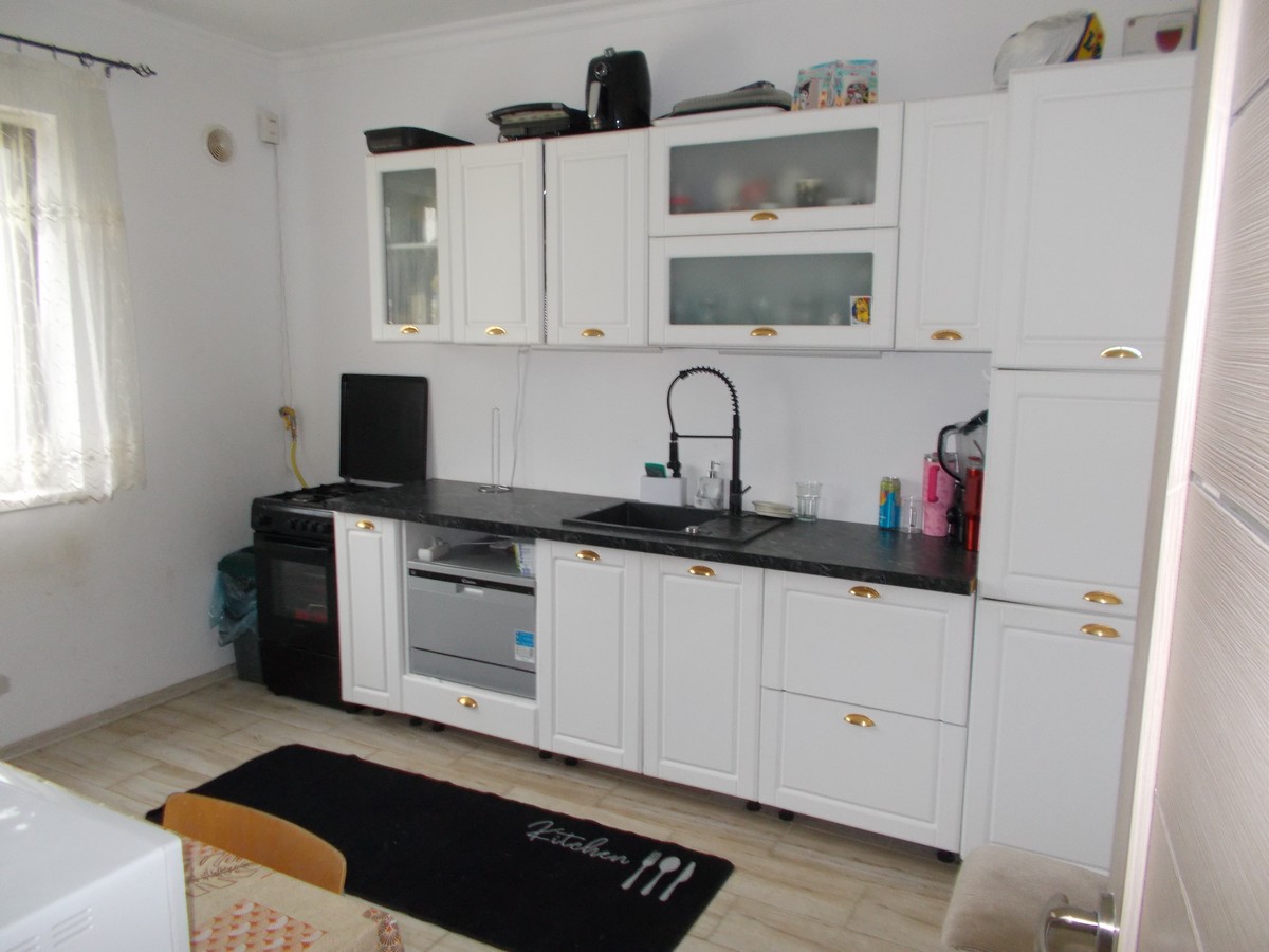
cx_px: 634
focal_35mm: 26
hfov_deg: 67.3
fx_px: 953
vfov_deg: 53.1
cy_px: 476
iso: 200
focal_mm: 4.6
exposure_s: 1/25
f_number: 3.2
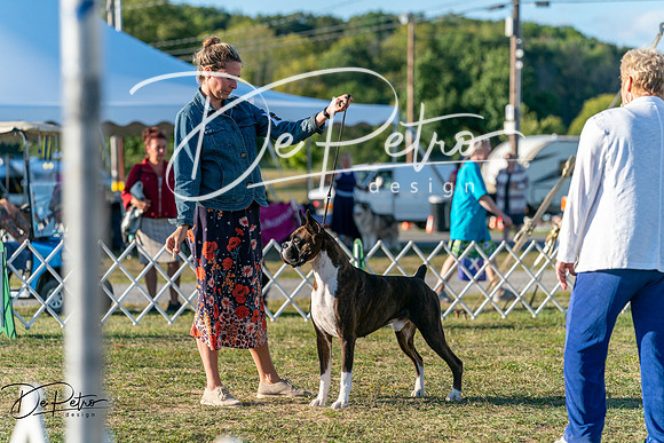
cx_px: 332
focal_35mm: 143
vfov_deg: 9.6
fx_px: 2638
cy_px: 222
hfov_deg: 14.3
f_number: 4.5
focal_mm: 143
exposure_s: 1/1250
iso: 320
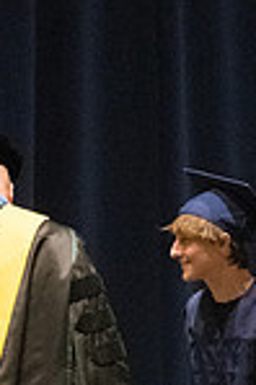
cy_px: 488
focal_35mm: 587
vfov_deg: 3.5
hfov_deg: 2.3
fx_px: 6275
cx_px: 63
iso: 8000
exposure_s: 1/250
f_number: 4.5
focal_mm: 130
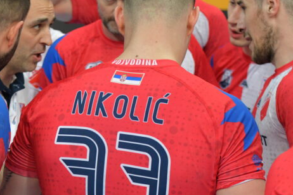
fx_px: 1261
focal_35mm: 155
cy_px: 190
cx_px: 54
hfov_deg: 13.2
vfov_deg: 8.8
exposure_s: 1/320
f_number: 5.6
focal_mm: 70
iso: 3200
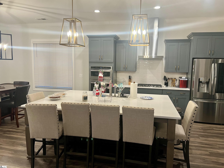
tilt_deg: -6.1
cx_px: 112
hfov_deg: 67.3
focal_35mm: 26
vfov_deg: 53.1
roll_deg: -1.4
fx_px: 168
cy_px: 84
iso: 125
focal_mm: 5.7
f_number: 1.5
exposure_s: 1/60
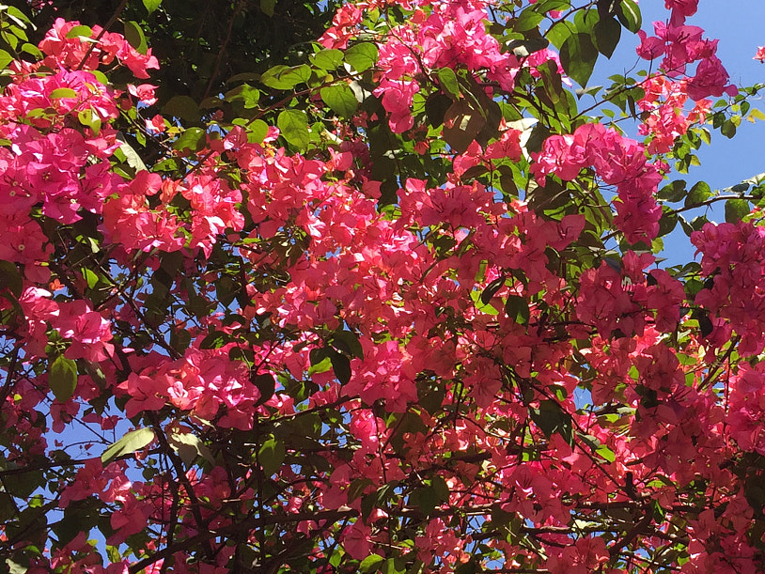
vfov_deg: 25.7
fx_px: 1260
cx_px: 654
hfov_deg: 32.5
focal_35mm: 57
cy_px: 292
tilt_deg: +50.2
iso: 32
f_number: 2.2
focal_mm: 4.15
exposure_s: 1/608
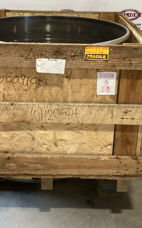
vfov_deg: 39.4
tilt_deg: -20.7
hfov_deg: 25.3
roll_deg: +0.9
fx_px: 316
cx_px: 59
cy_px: 90
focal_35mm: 51
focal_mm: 3.3
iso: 320
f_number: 2.4
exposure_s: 1/50
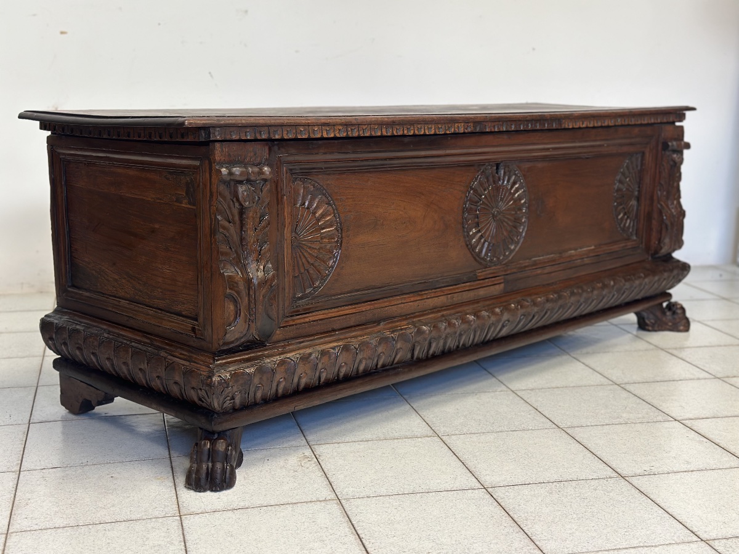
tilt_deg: -11.8
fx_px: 1025
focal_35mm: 48
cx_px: 370
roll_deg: -0.9
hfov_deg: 39.7
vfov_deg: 30.3
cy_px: 277
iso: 100
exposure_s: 1/50
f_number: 1.78
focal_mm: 6.86
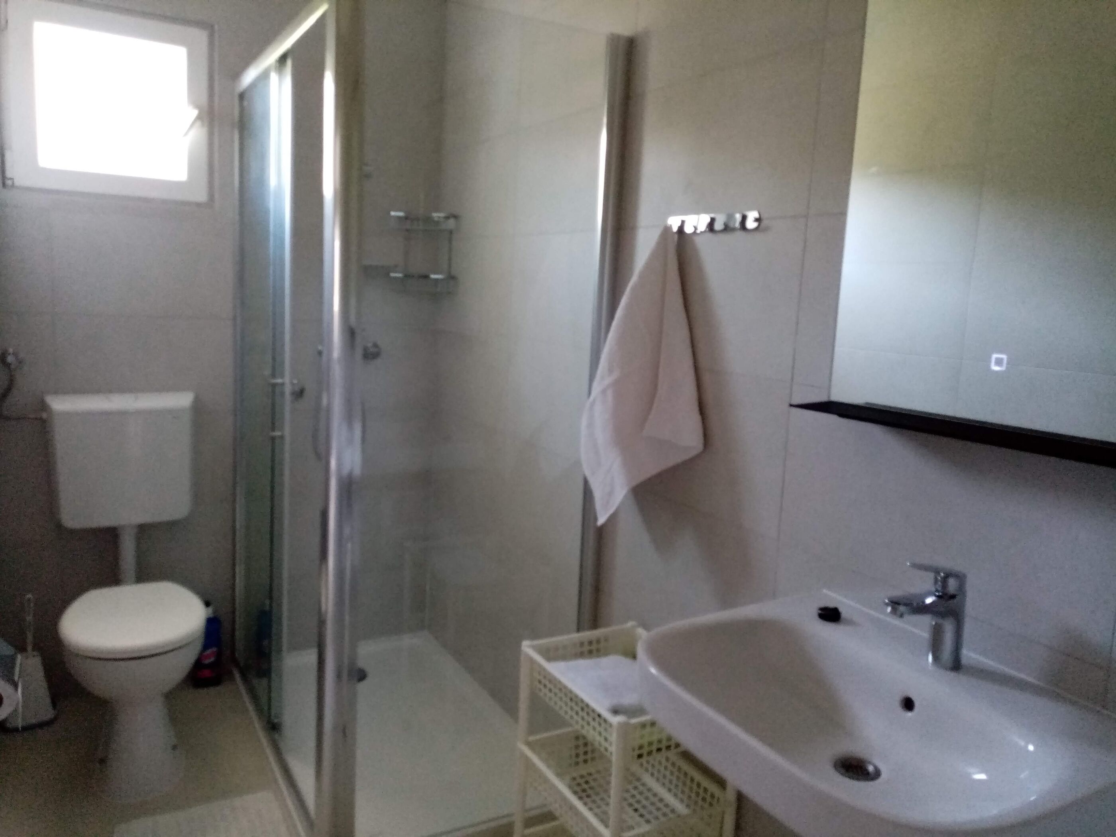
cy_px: 418
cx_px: 558
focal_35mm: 26
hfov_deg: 67.3
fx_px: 838
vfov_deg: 53.1
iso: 453
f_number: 1.8
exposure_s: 1/33.3
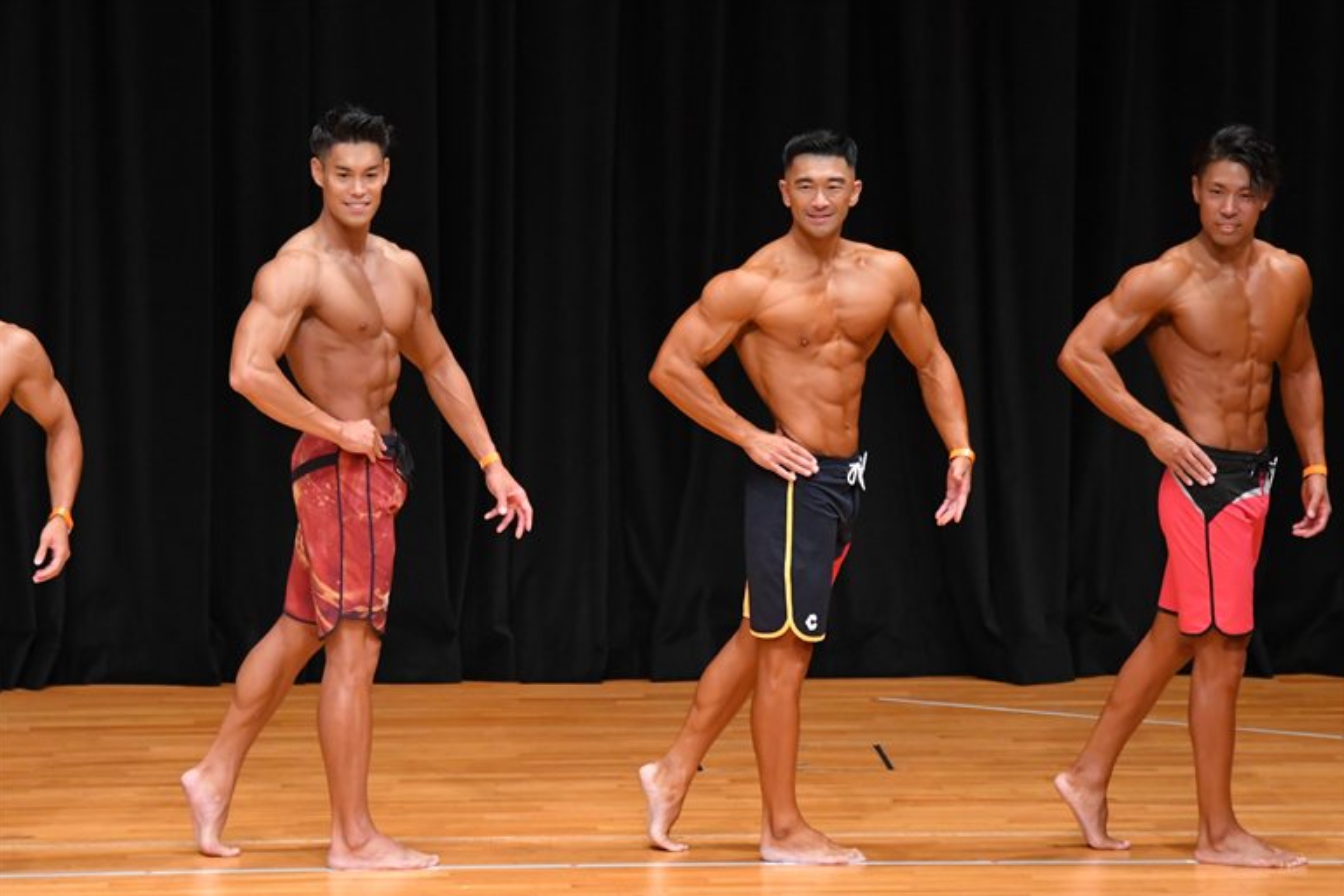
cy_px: 449
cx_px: 675
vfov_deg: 5.1
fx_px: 10156
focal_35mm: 272
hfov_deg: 7.6
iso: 4000
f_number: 5.6
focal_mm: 180
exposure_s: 1/400
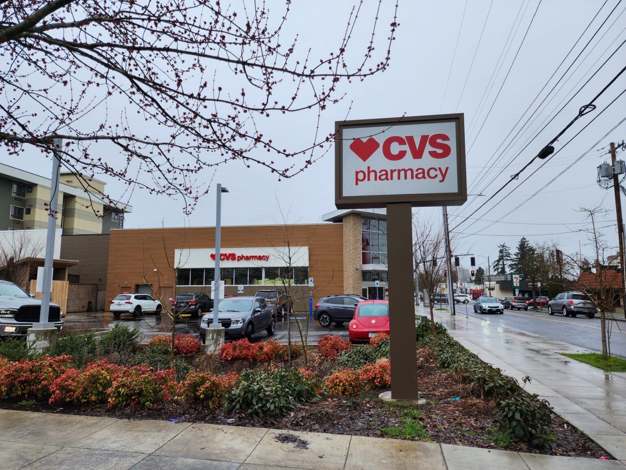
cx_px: 313
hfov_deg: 73.9
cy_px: 235
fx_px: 416
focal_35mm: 23
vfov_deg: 58.9
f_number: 1.8
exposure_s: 1/621
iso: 12
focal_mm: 6.4
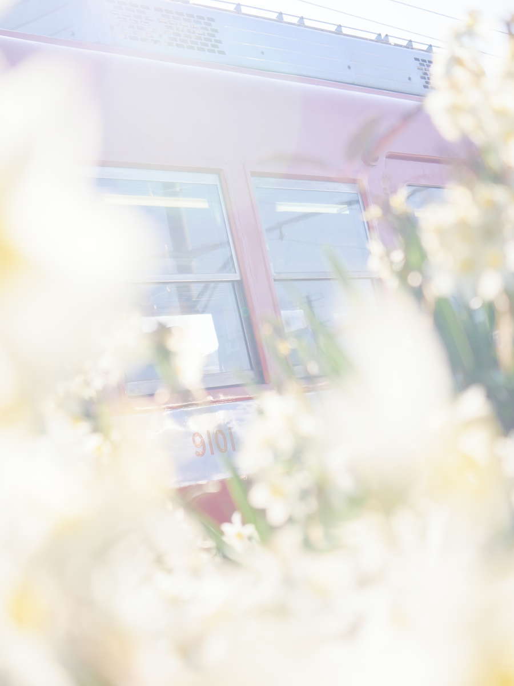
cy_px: 343
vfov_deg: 21.8
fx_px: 1782
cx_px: 257
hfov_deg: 16.4
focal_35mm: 90
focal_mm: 45
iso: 320
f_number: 4.7
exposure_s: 1/1600
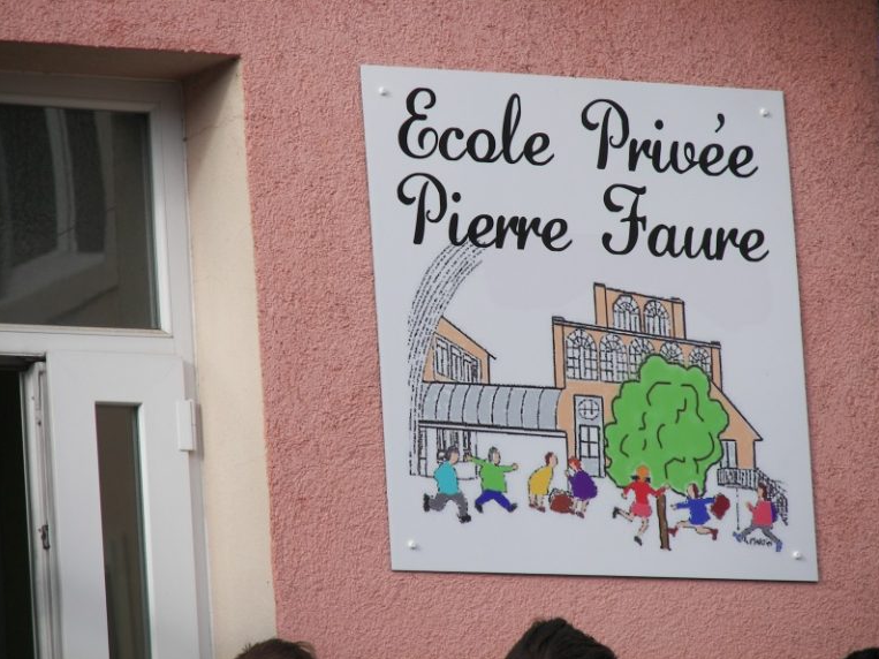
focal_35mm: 329
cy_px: 331
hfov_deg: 6.0
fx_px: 8353
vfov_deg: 4.5
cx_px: 439
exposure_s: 1/400
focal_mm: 54.3
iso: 50
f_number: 3.6
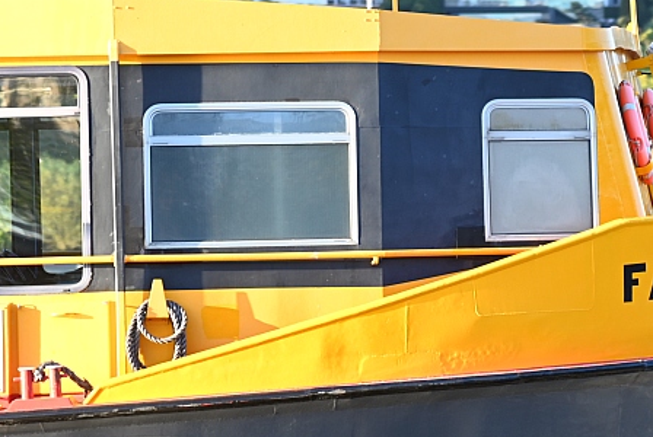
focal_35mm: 274
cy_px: 259
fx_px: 4977
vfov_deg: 5.0
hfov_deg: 7.5
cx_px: 504
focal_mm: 120
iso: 200
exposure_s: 1/125
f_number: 4
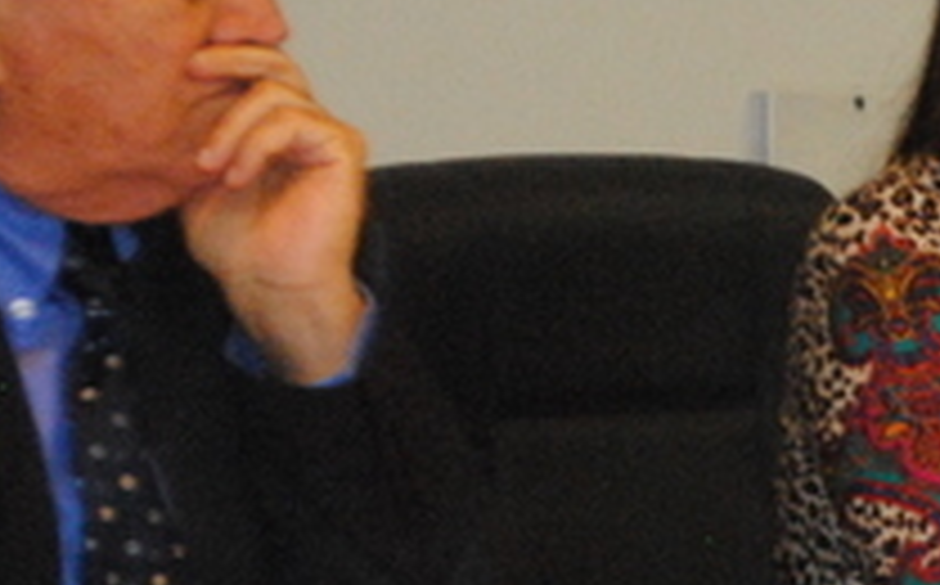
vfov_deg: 4.8
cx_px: 1273
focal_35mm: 270
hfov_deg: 7.7
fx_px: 6908
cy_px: 333
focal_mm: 46
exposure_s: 1/30
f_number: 5.3
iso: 1600
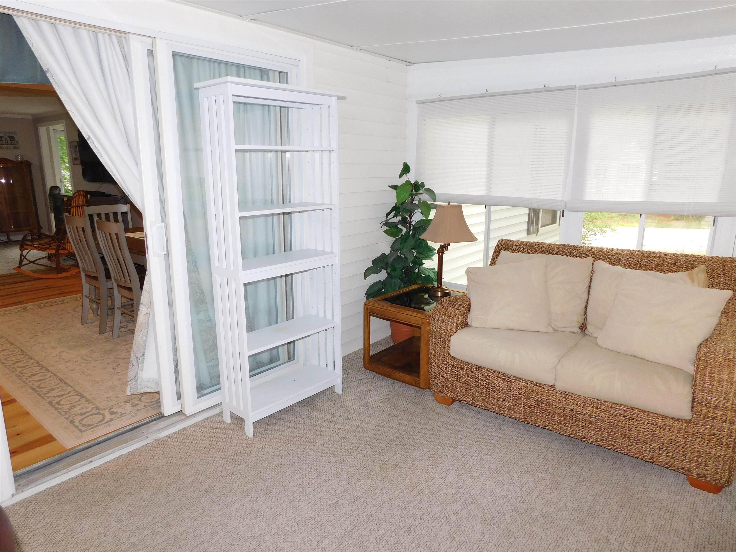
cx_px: 368
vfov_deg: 58.9
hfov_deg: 73.9
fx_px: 489
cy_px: 276
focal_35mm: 23
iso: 200
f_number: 3
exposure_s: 1/30
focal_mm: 4
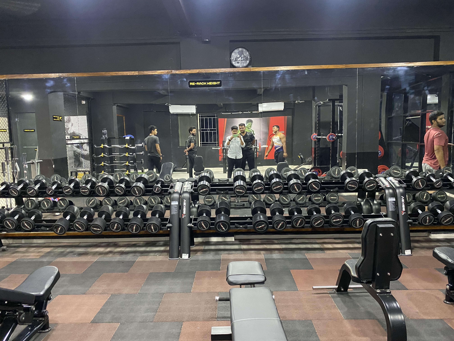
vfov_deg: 53.1
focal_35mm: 26
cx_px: 227
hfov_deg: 67.3
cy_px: 170
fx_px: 341
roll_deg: +1.4
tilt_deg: -7.0
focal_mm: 4.25
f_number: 1.8
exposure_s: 1/33
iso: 640
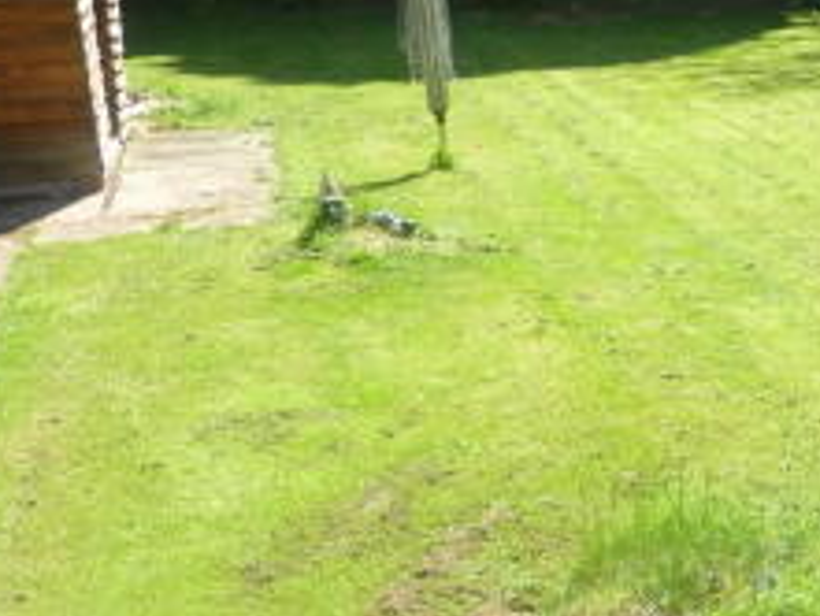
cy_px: 243
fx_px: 1564
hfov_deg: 26.9
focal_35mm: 66
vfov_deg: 22.2
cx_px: 911
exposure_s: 1/200
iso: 80
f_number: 4
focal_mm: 4.1
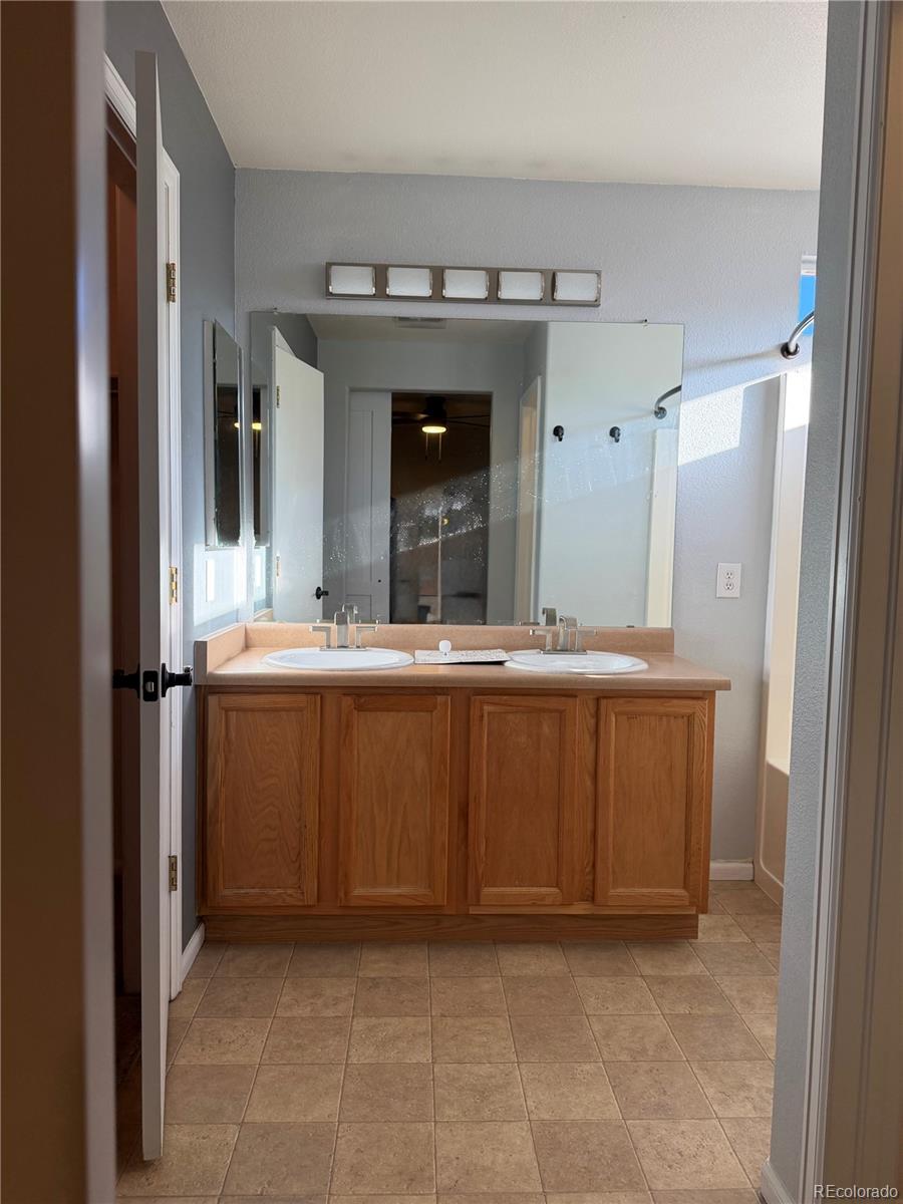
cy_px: 602
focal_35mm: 24
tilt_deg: -4.4
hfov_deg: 56.8
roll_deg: -1.3
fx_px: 835
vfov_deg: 71.6
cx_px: 452
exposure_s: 1/193
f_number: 1.78
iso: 160
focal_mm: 6.76
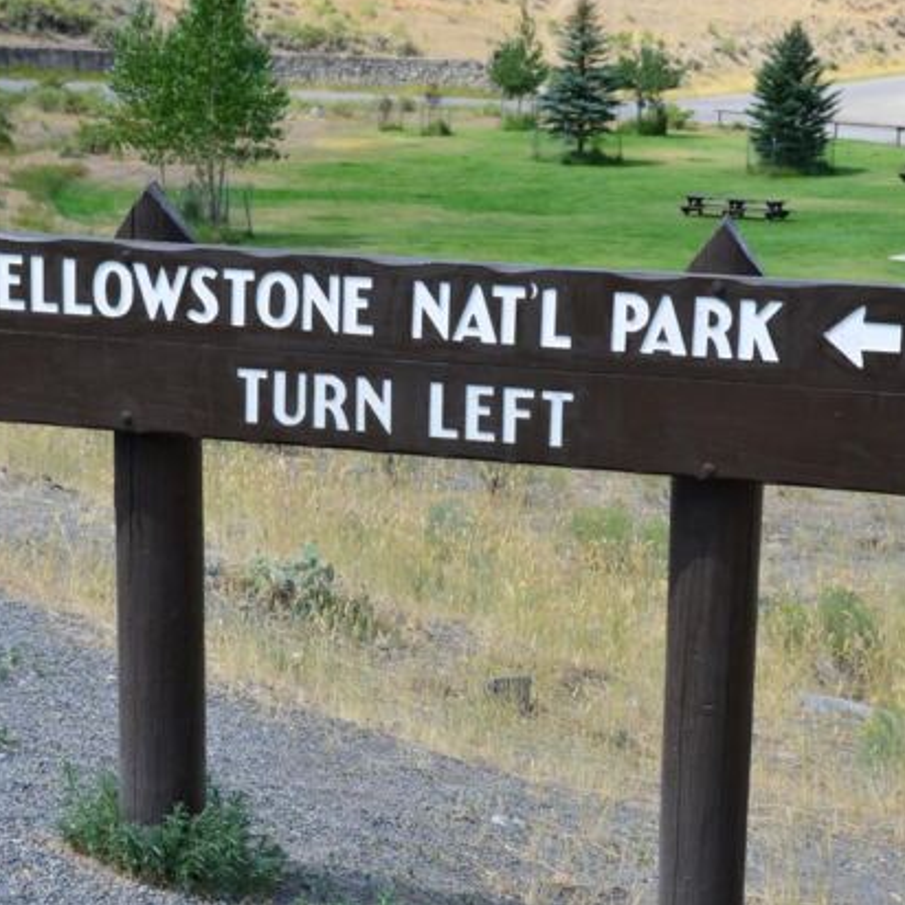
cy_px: 445
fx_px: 2455
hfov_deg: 20.9
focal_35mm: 83
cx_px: 431
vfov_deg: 20.9
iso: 160
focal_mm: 42
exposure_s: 1/125
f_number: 11
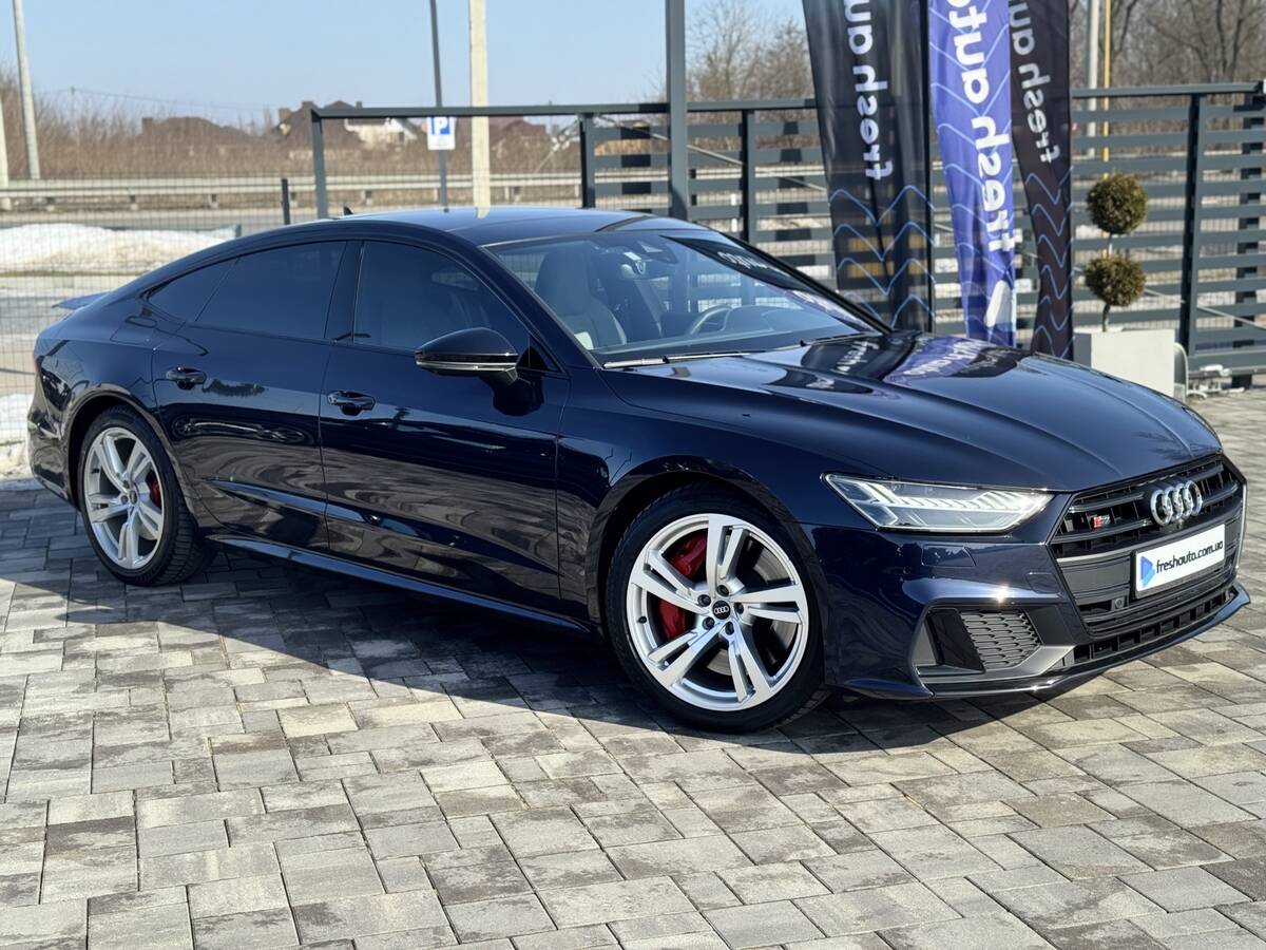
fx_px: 1755
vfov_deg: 30.3
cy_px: 475
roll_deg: +1.9
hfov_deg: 39.7
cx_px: 633
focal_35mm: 48
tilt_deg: -10.7
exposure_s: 1/1869
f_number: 1.78
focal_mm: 6.76
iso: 64
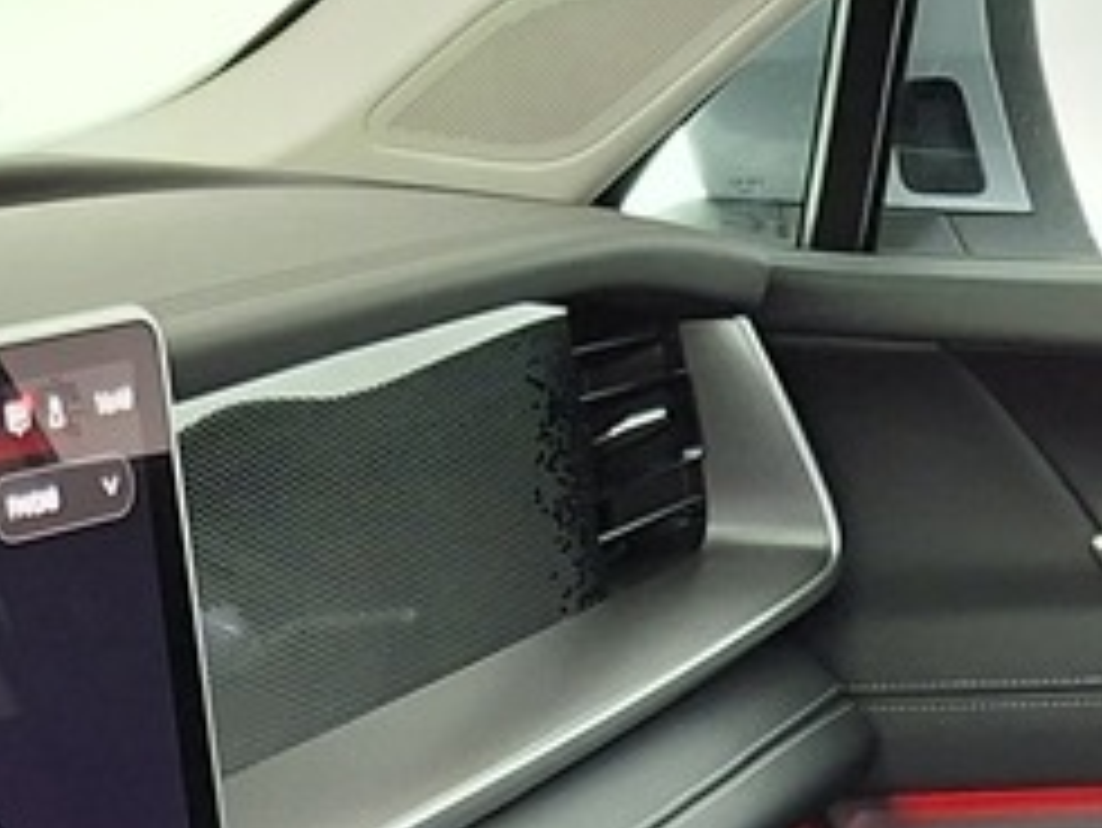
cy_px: 2259
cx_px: 283
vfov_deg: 9.3
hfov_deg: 14.5
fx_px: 4300
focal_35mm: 135
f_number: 1.8
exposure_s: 1/25
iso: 400
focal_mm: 5.54
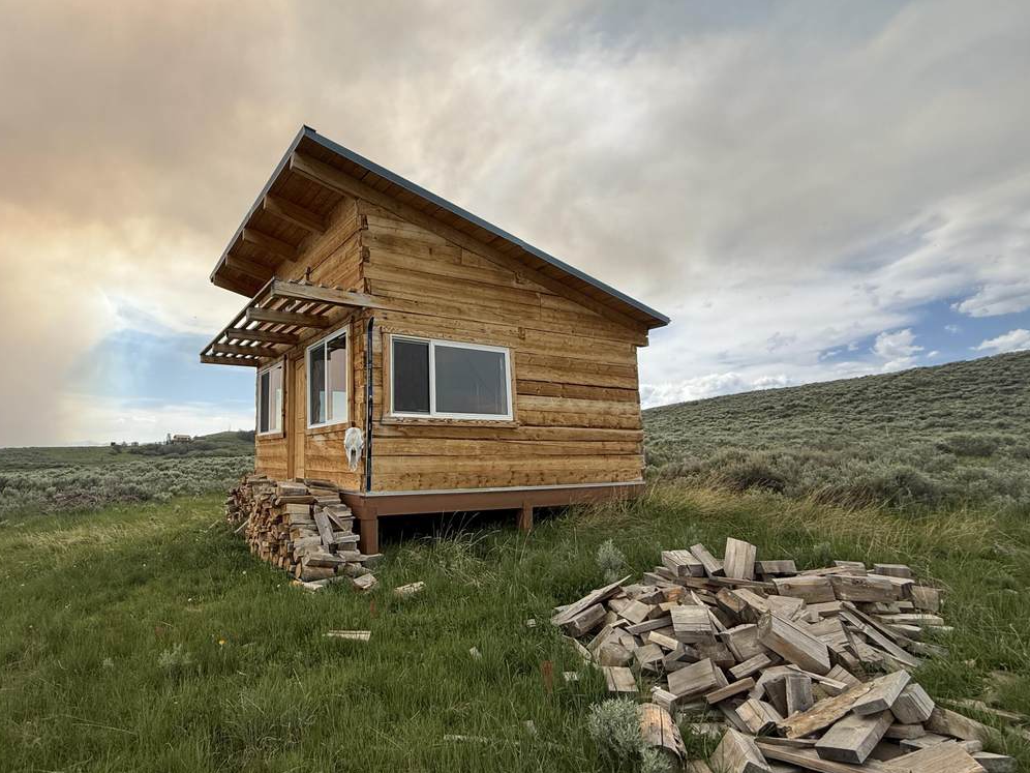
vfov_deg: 71.6
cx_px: 387
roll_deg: +0.0
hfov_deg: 86.1
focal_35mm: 18
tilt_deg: +8.6
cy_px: 379
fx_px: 536
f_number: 2.2
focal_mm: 2.22
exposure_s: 1/1698
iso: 50
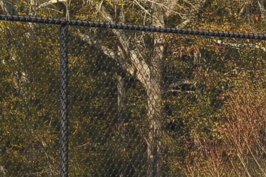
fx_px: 3682
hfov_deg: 4.1
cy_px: 214
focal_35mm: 499
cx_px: 469
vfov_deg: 2.7
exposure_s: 1/125
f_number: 11
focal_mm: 48
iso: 220
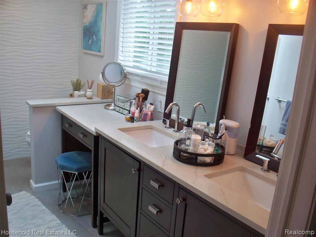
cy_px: 118
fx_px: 320
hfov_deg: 52.6
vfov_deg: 40.7
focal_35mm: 35
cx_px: 158
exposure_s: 1/80
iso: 125
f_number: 2.8
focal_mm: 7.54
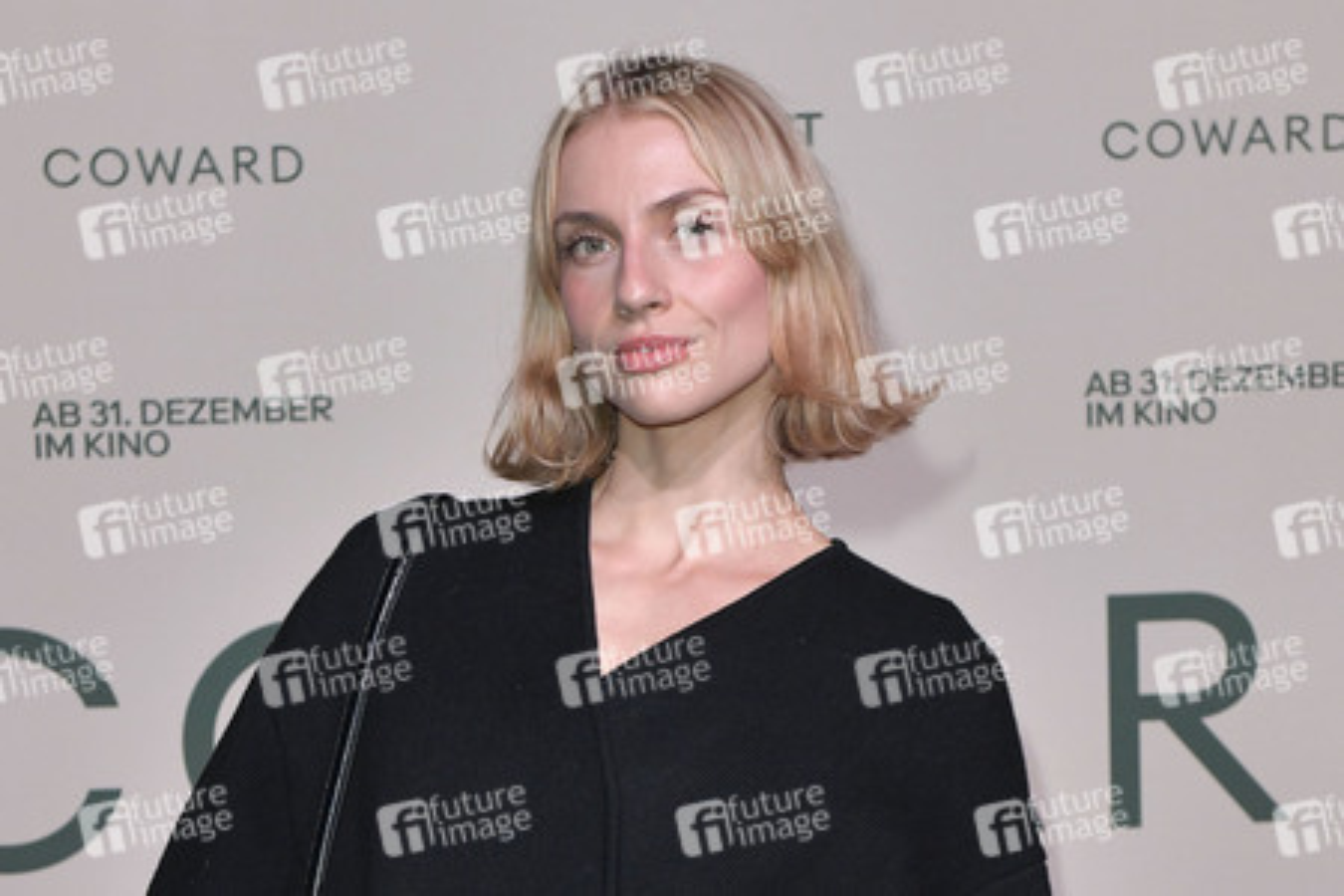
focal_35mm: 55
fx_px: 2053
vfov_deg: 24.6
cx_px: 672
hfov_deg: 36.2
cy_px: 448
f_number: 6.3
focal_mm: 55
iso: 2500
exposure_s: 1/250
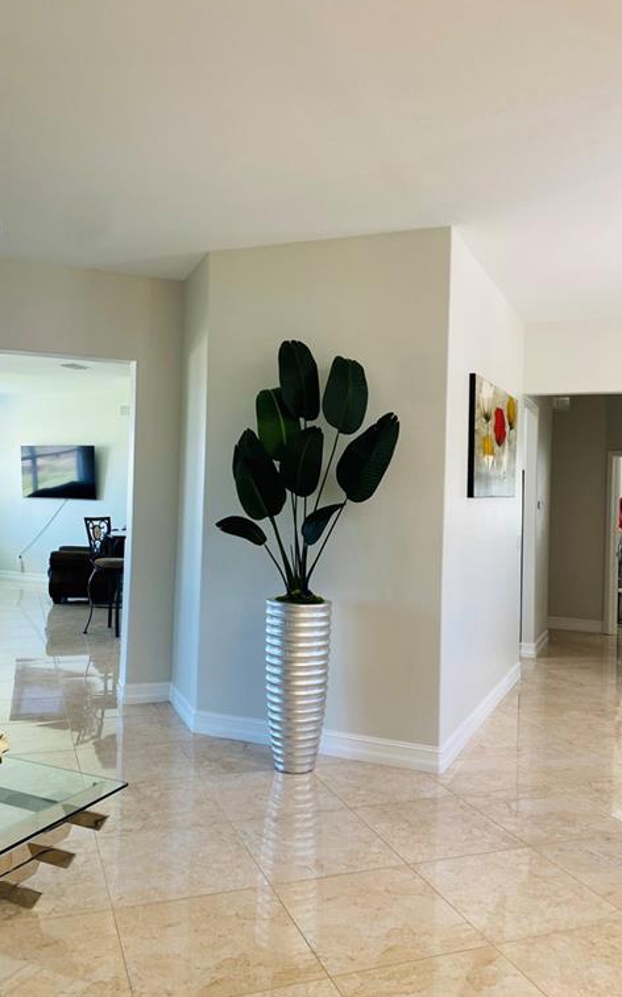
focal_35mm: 28
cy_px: 495
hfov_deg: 44.5
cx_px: 306
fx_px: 760
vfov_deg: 66.5
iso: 64
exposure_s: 1/60
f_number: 1.8
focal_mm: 4.25
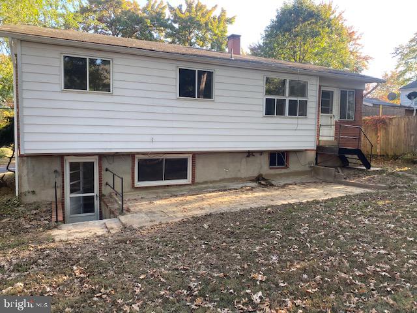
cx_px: 208
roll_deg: -0.8
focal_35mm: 26
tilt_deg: -4.6
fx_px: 313
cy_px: 156
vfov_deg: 53.1
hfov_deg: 67.3
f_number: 1.8
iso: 32
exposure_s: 1/122
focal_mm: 4.25
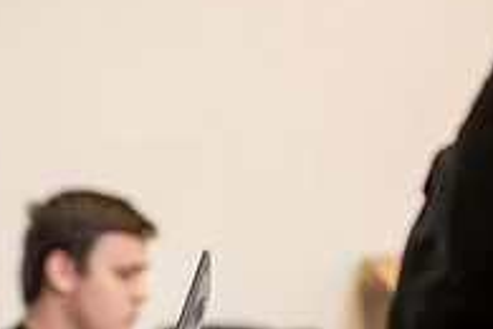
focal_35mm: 208
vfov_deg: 6.6
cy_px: 376
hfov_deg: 9.7
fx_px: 2848
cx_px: -116
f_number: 3.2
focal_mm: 70
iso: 1000
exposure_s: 1/200
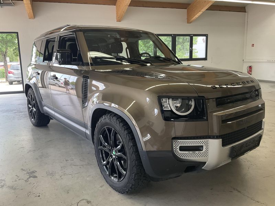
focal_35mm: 29
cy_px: 103
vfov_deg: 48.2
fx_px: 230
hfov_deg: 61.7
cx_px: 138
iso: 64
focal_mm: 3
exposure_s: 1/97
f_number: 1.8
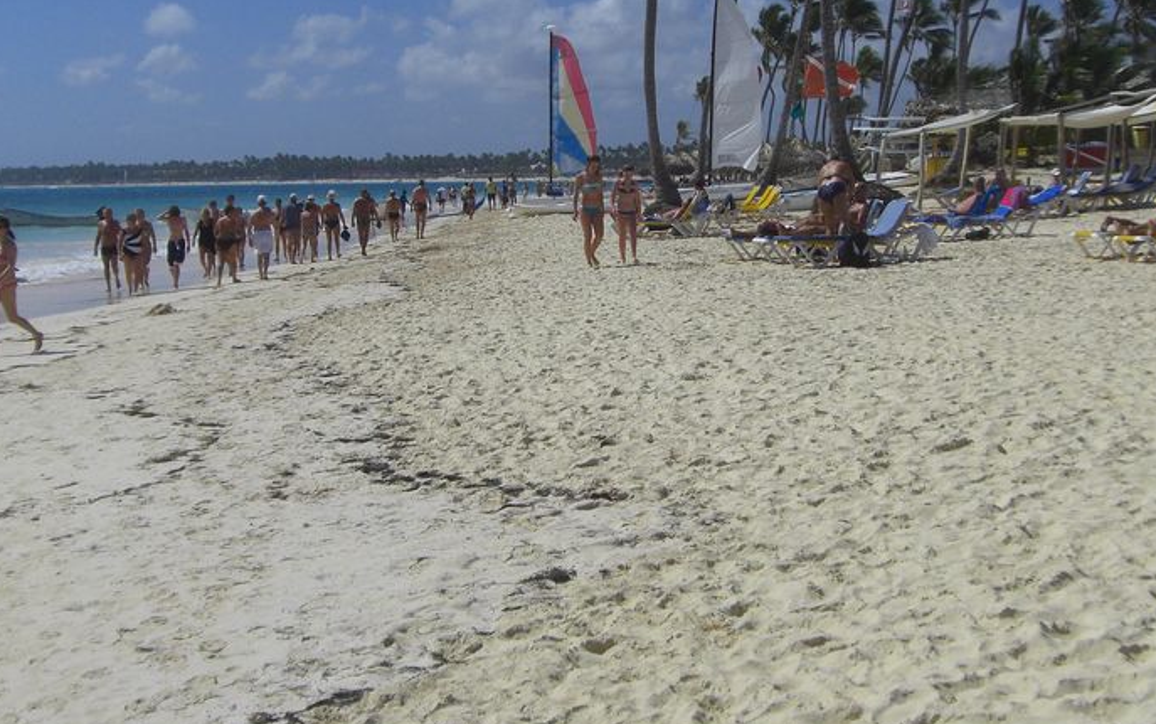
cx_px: 609
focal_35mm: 60
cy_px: 236
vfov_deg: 21.6
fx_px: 1891
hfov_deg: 34.0
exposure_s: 1/500
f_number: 8
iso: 64
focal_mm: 6.2
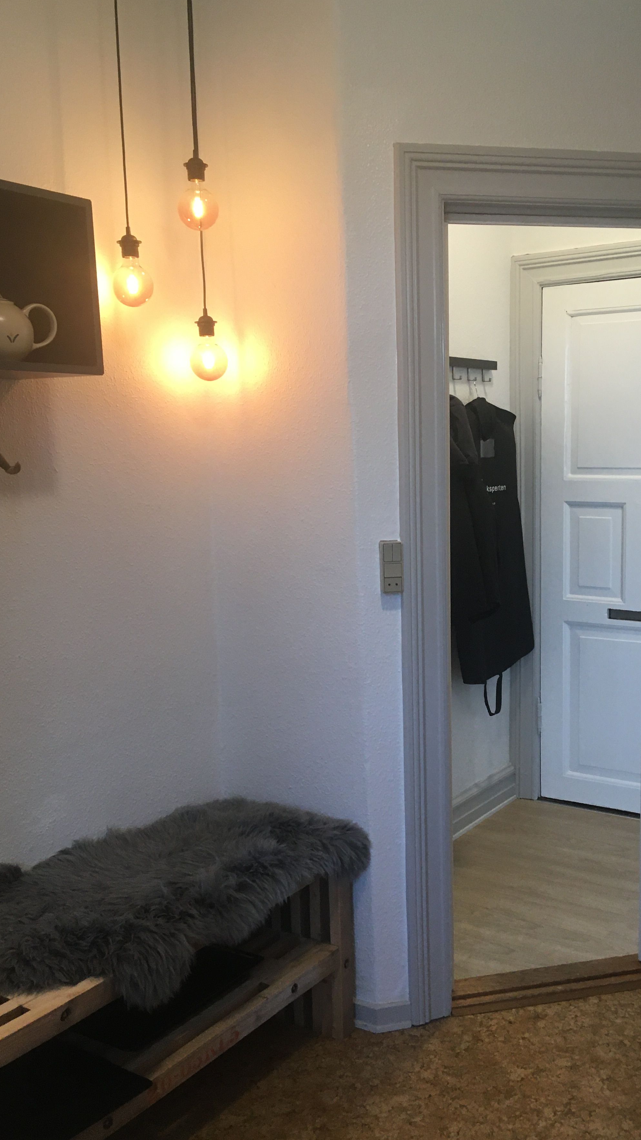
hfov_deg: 32.7
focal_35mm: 36
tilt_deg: -8.4
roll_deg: +1.8
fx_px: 1088
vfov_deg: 55.3
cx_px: 405
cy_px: 588
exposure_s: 1/33
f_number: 2.2
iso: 64
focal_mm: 4.15
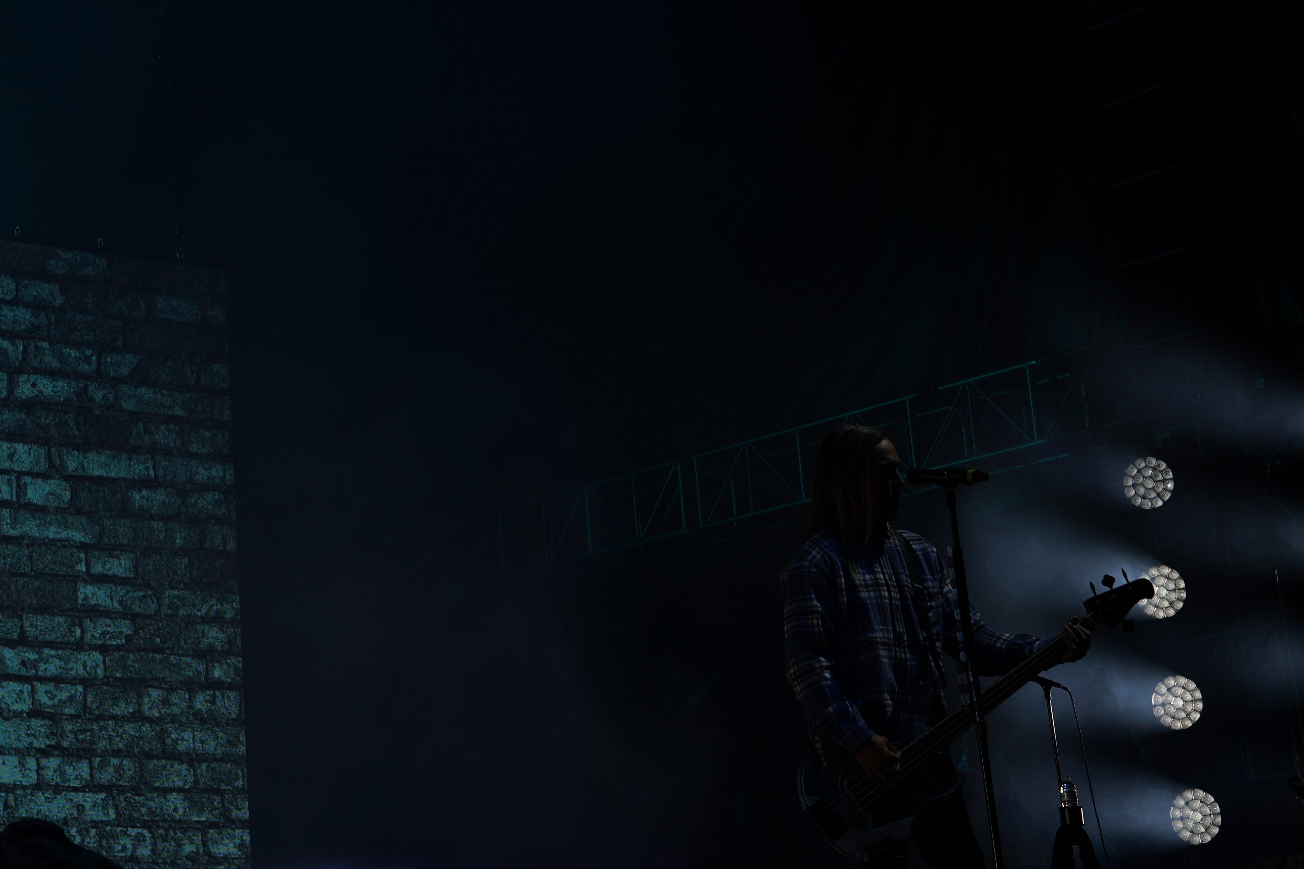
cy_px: 149
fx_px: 2825
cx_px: 249
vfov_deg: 17.3
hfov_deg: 25.5
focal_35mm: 78
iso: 100
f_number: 6.3
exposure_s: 1/160
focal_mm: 47
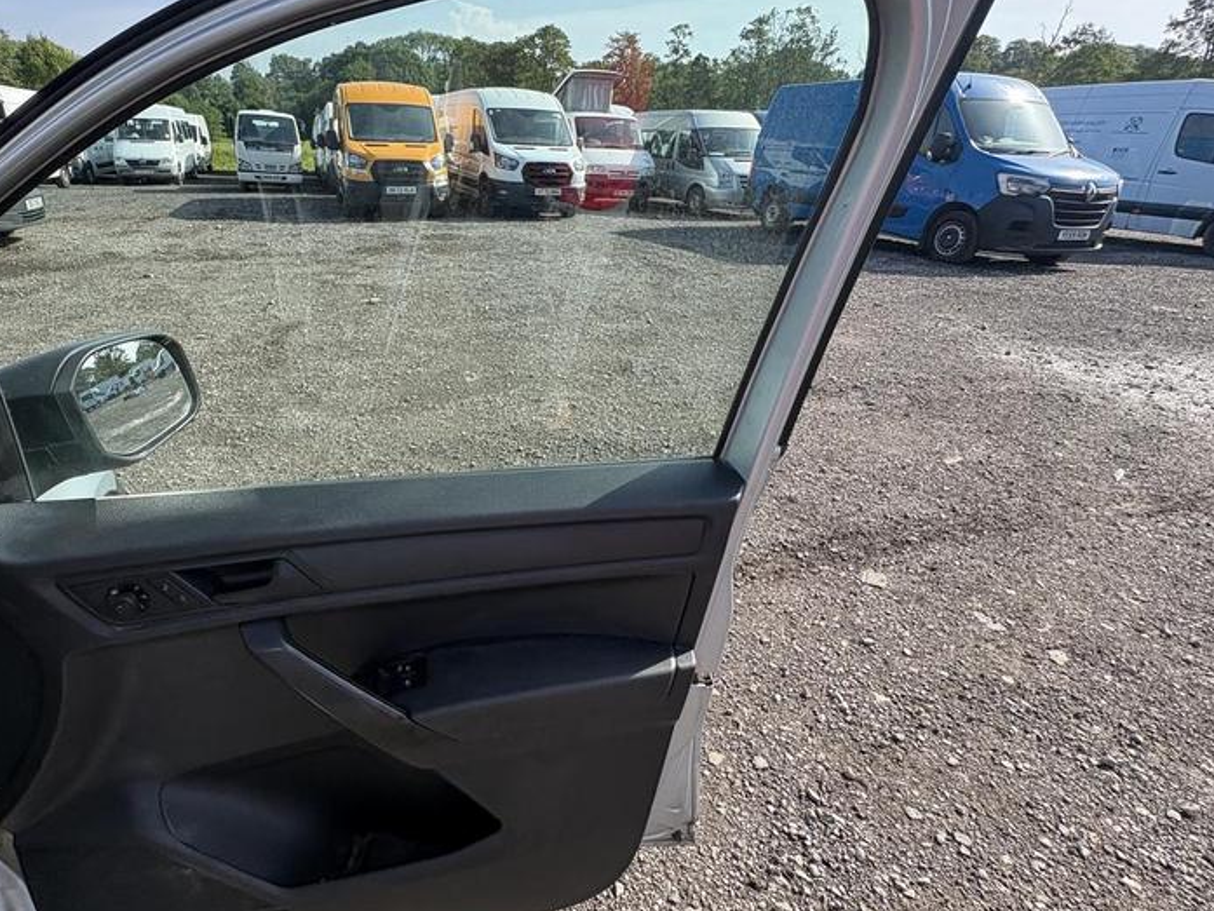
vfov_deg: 71.5
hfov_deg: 86.7
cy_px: 425
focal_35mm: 18
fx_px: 631
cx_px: 489
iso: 40
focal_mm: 2.22
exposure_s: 1/498
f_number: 2.2
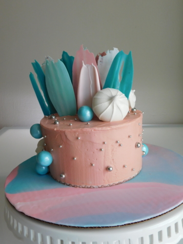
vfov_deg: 46.8
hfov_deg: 36.0
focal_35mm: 40
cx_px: 92
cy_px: 122
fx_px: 282
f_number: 3.6
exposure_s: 1/50
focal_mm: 7.1
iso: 125
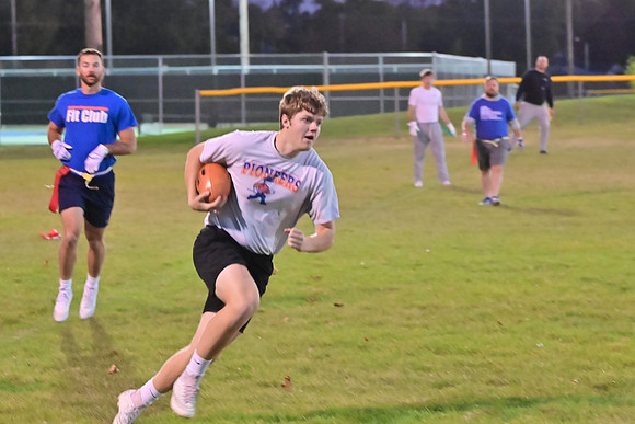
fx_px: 2488
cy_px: 212
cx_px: 318
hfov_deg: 14.5
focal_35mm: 141
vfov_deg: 9.7
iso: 6400
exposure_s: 1/320
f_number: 4
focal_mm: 94
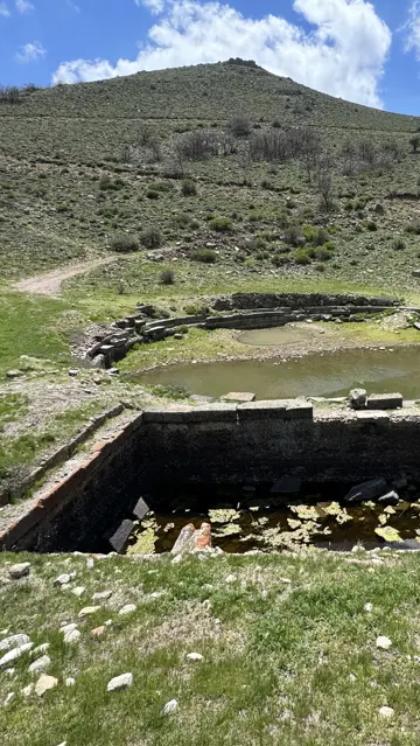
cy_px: 367
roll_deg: -0.1
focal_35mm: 21
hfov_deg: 50.8
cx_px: 328
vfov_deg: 83.8
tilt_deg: -14.0
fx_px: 415
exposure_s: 1/1063
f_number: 2.2
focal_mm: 2.22
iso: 50
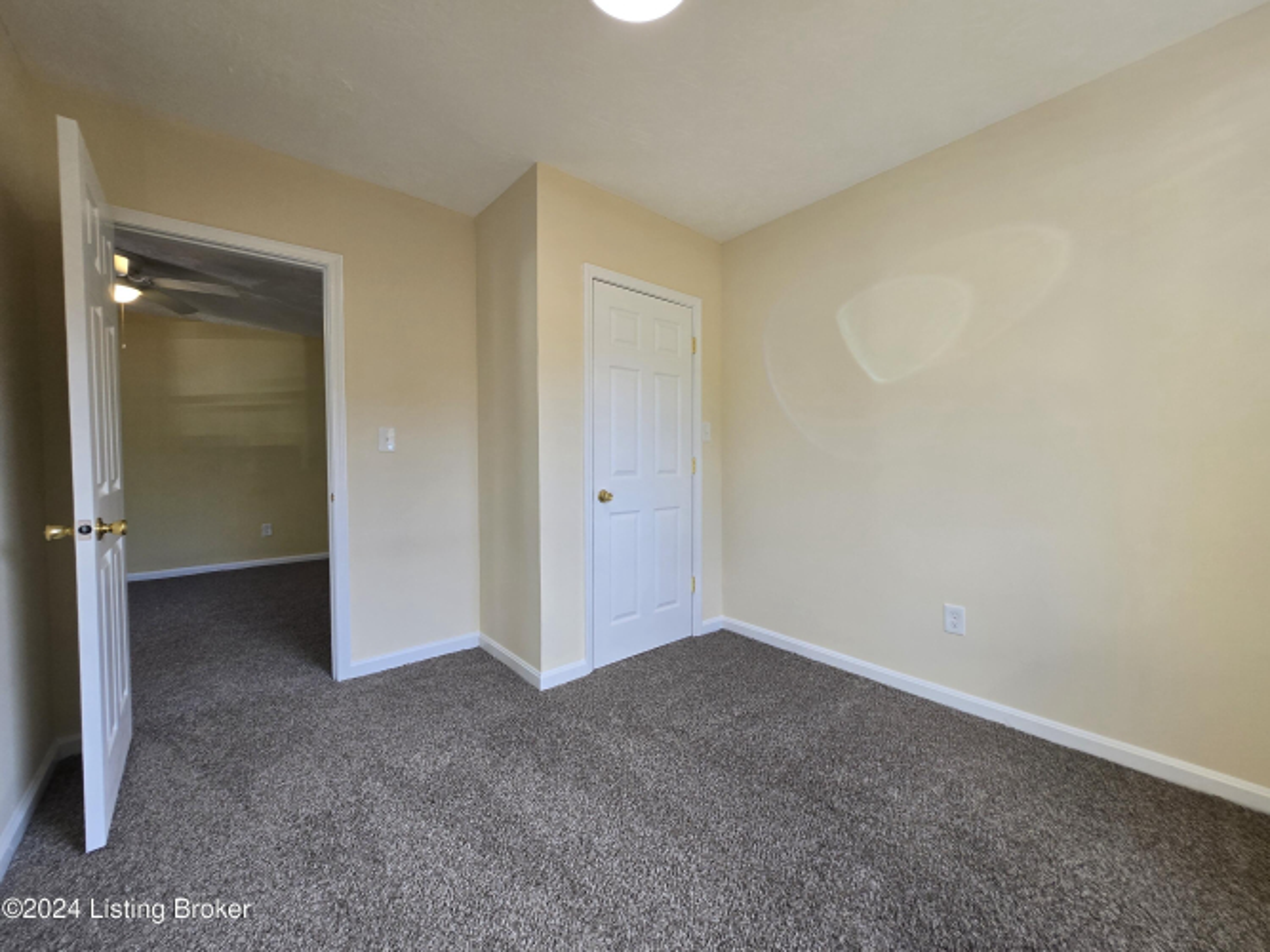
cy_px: 476
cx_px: 635
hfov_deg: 106.2
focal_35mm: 13
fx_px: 477
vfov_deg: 89.9
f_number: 2.2
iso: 50
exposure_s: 1/60
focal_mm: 1.7
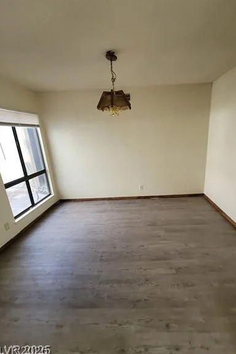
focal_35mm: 14
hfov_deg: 80.8
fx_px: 138
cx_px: 133
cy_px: 175
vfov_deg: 104.3
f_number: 2.2
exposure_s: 1/50
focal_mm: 2.2
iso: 125
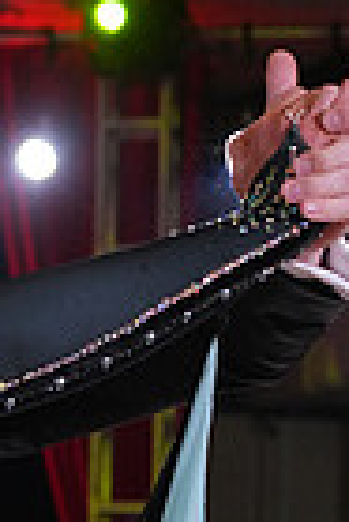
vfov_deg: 6.9
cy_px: 871
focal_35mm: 292
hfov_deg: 4.7
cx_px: -295
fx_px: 4235
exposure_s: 1/250
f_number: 5
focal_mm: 70
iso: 2500
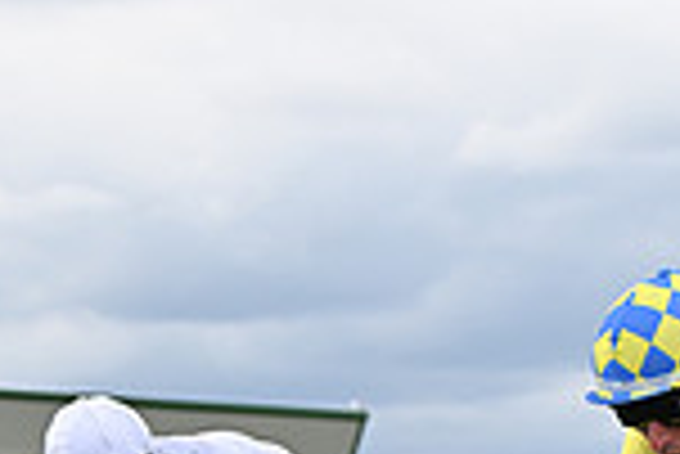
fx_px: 5067
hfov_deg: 7.7
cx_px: 603
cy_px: 856
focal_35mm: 268
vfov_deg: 5.1
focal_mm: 70
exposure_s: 1/1600
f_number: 5.6
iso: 500
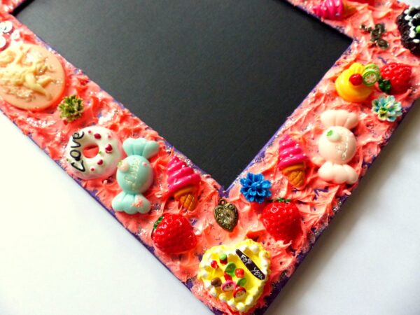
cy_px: 158
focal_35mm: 25
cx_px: 210
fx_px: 303
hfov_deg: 69.4
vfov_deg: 54.9
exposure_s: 1/50
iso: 400
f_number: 2.8
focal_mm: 4.5
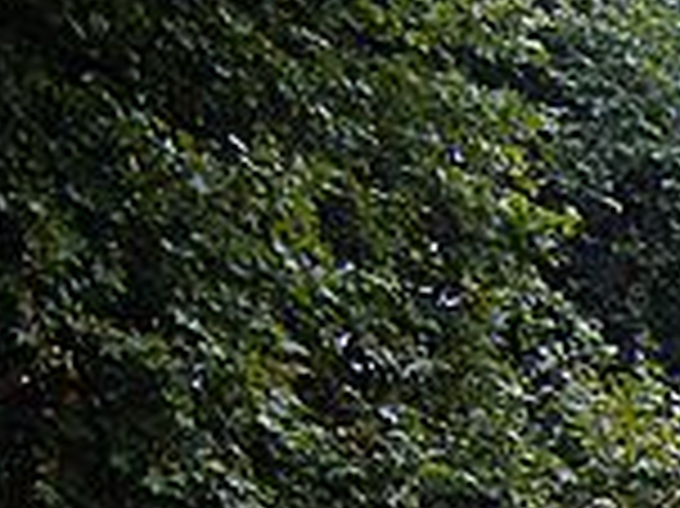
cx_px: 1337
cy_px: 985
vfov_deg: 11.3
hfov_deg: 14.1
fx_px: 2336
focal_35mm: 119
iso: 125
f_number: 3.5
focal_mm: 5.4
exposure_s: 1/60
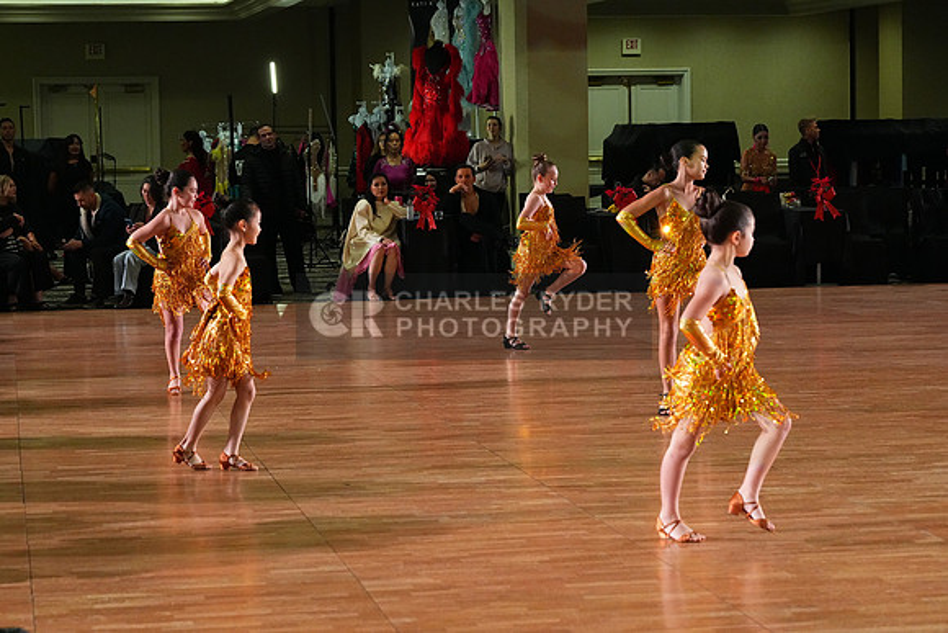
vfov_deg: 14.9
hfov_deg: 22.1
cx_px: 474
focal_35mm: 92
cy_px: 316
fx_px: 2423
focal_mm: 92
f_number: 6.3
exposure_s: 1/400
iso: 8000
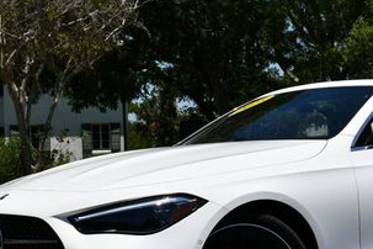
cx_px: 298
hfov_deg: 21.6
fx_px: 964
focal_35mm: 93
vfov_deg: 14.7
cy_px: 149
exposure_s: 1/400
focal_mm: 22
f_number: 10
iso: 100
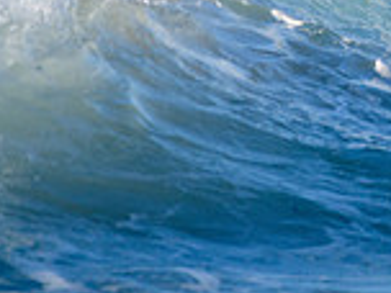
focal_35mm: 1842
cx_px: 653
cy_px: -132
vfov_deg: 0.8
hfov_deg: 1.1
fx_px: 20806
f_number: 5.6
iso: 280
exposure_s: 1/2000
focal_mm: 500
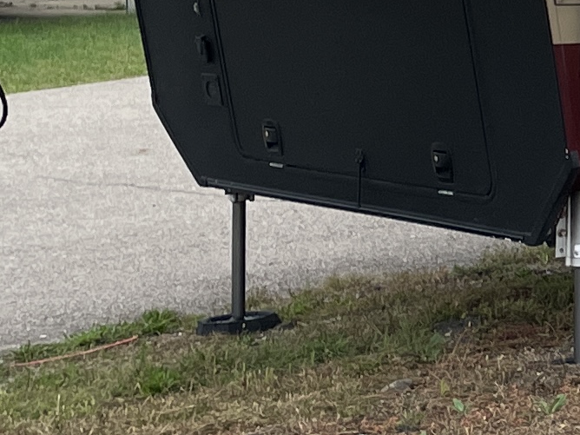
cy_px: 23
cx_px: 1084
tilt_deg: -3.5
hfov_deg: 11.6
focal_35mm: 157
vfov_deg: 9.4
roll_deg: +1.2
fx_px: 2631
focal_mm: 4.2
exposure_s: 1/1350
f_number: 1.6
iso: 32
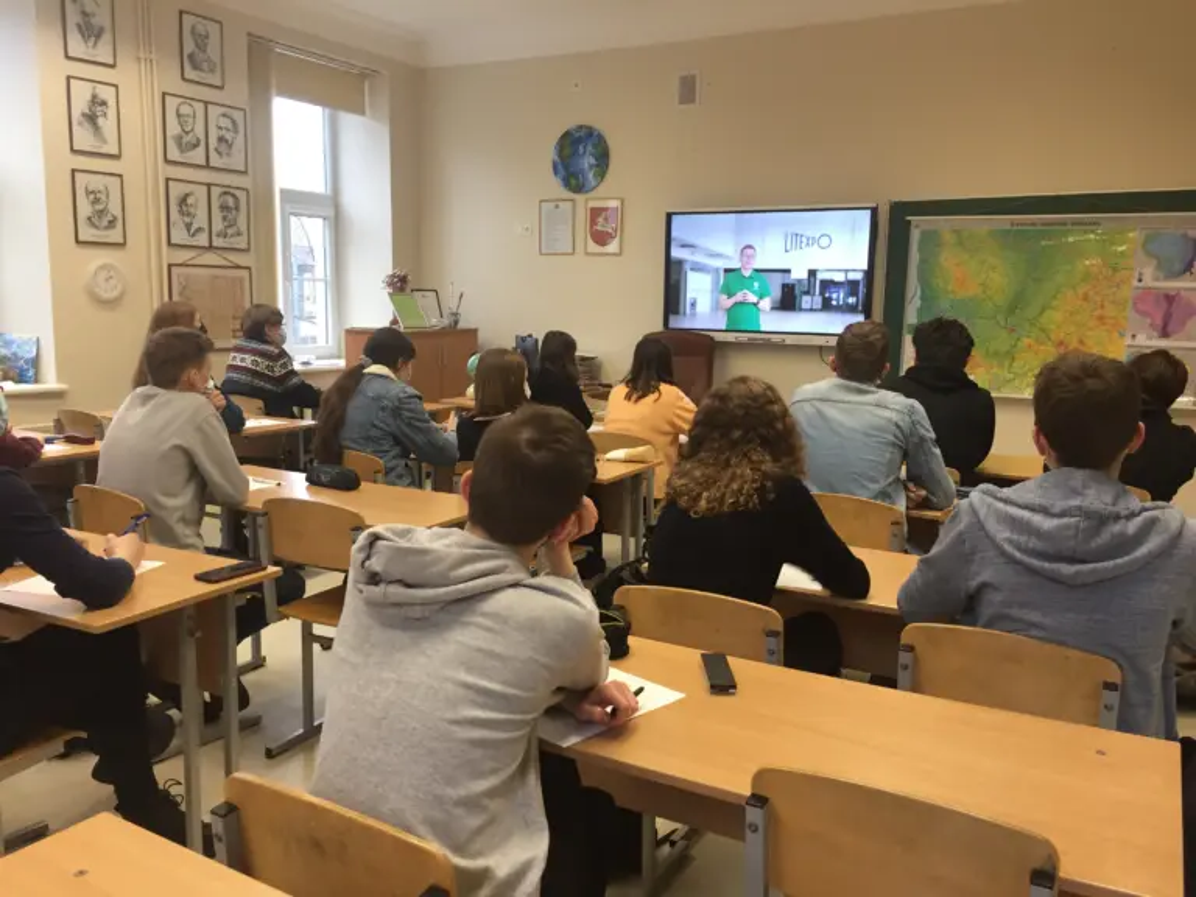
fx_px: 1002
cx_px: 598
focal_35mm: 29
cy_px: 448
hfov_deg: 61.7
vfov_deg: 48.2
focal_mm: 4.15
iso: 64
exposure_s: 1/33
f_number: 2.2
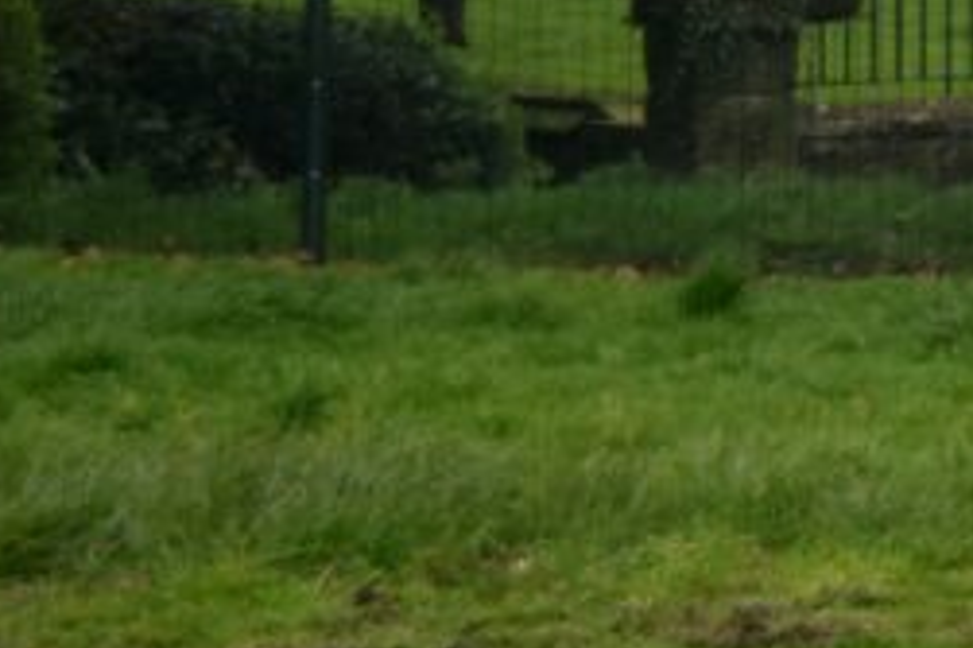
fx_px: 6509
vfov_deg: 5.6
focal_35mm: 241
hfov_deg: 7.7
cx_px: 2632
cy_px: -578
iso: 400
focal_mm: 28
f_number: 5.6
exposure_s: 1/1250
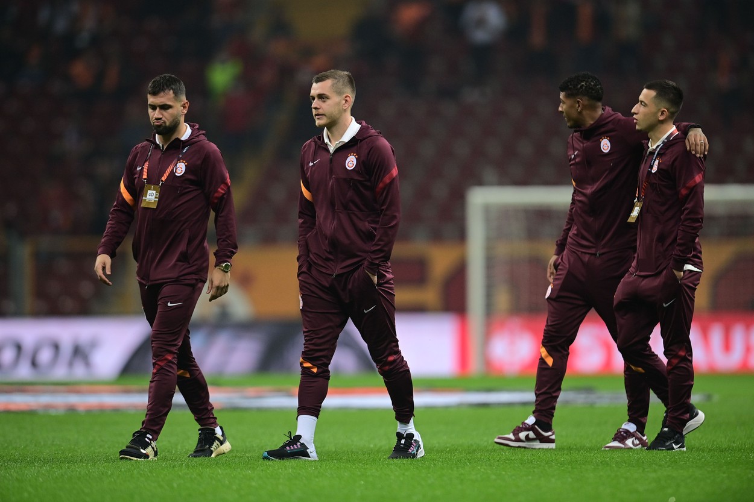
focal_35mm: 400
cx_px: 377
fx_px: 8376
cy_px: 251
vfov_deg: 3.4
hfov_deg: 5.2
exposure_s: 1/1600
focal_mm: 400
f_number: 4
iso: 2000
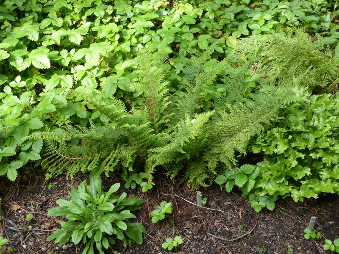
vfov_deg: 29.7
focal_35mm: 49
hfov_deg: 38.9
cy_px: 127
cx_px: 170
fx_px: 480
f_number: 3.2
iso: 100
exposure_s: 1/125
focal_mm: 8.7
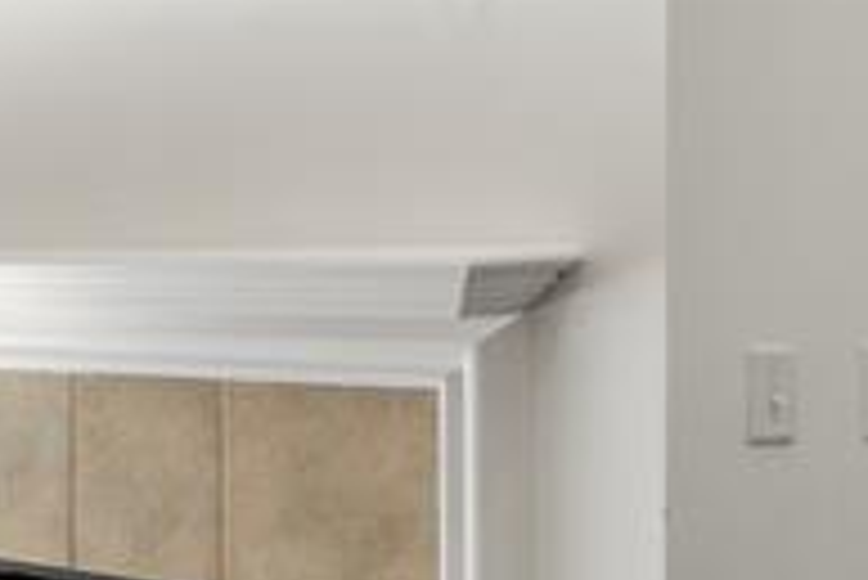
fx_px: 2172
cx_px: -1277
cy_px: 281
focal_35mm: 90
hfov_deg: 14.2
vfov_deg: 15.2
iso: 400
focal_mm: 17
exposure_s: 1/80
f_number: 9
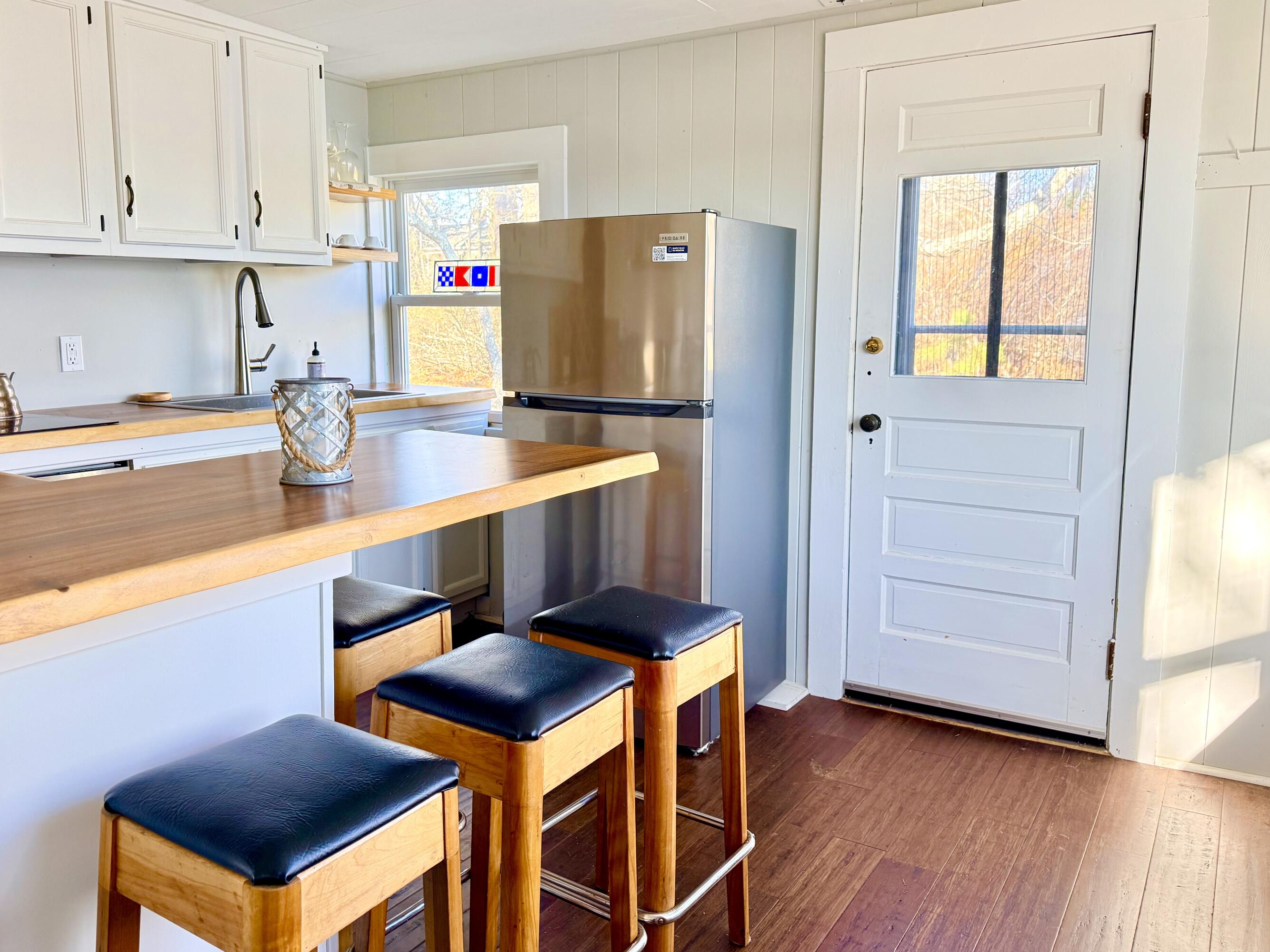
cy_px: 432
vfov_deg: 51.3
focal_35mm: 27
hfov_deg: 65.3
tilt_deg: -6.9
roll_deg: +0.2
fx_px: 991
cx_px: 611
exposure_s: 1/112
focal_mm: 6.76
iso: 200
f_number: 1.78
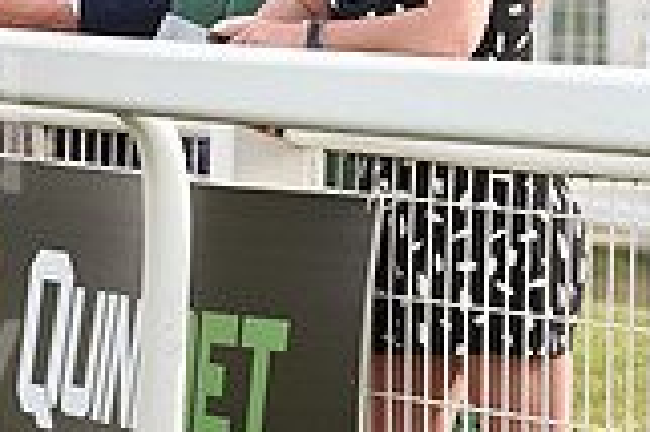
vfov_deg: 2.5
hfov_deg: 3.8
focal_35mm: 542
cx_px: -493
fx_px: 9776
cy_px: 164
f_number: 5.6
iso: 400
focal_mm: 150
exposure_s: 1/640
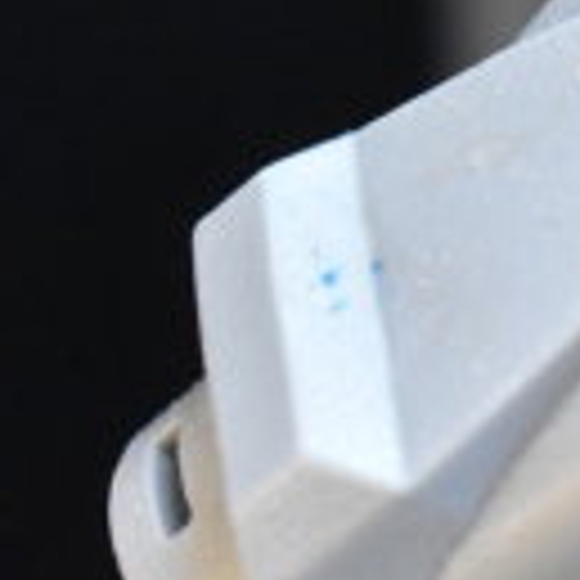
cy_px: -142
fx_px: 6275
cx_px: 1322
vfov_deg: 5.3
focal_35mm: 331
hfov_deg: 5.2
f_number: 5.6
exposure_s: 1/100
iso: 4000
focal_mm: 55
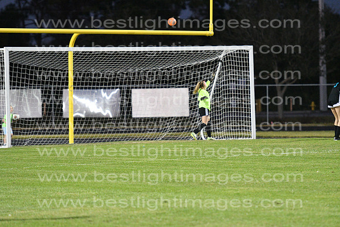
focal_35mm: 248
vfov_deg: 5.6
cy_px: 114
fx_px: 2338
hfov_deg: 8.3
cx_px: 170
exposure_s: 1/800
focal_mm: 165
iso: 8000
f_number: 2.8
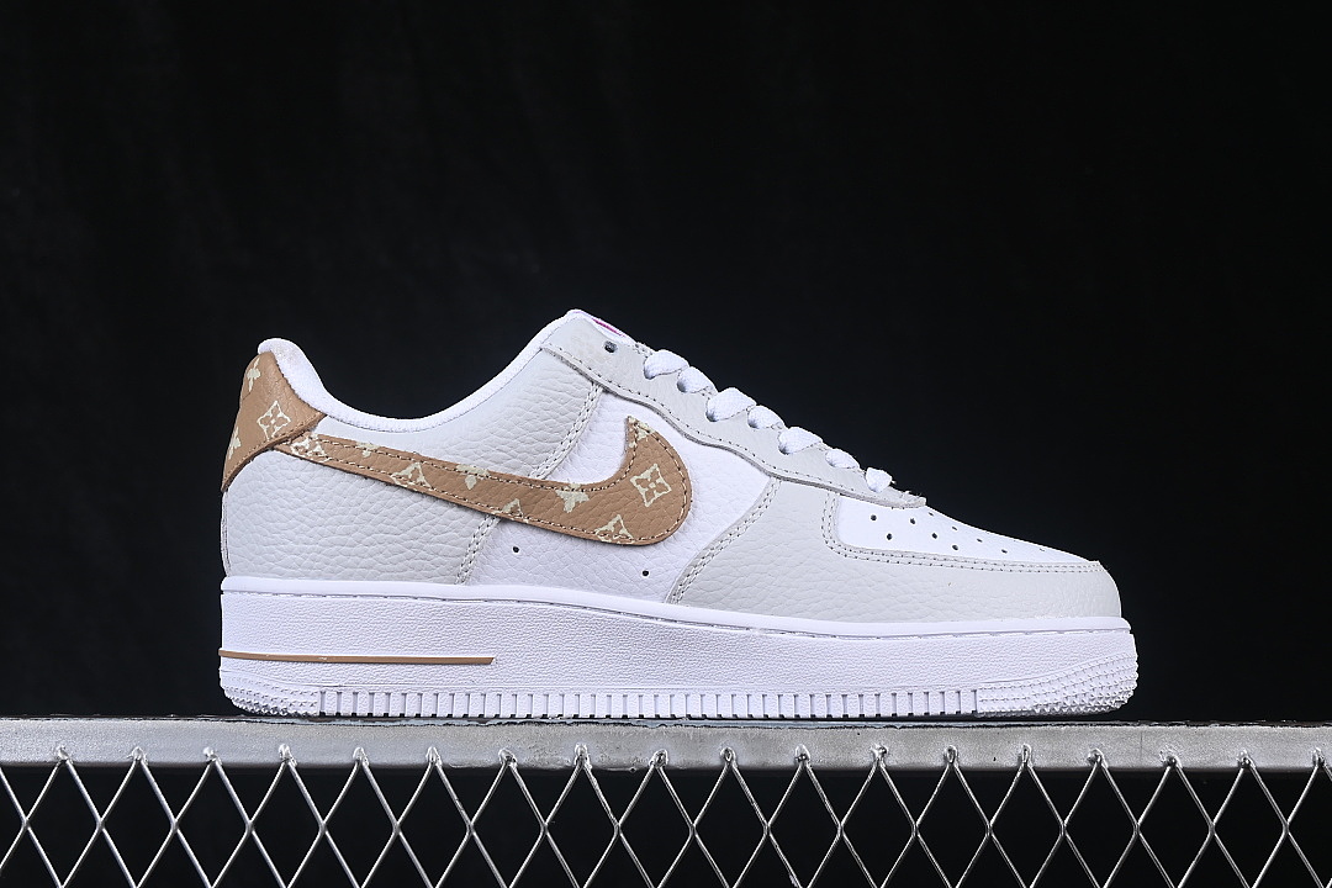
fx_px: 2775
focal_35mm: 75
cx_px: 666
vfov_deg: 18.2
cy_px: 444
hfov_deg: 27.0
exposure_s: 1/80
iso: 160
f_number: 8
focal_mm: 50
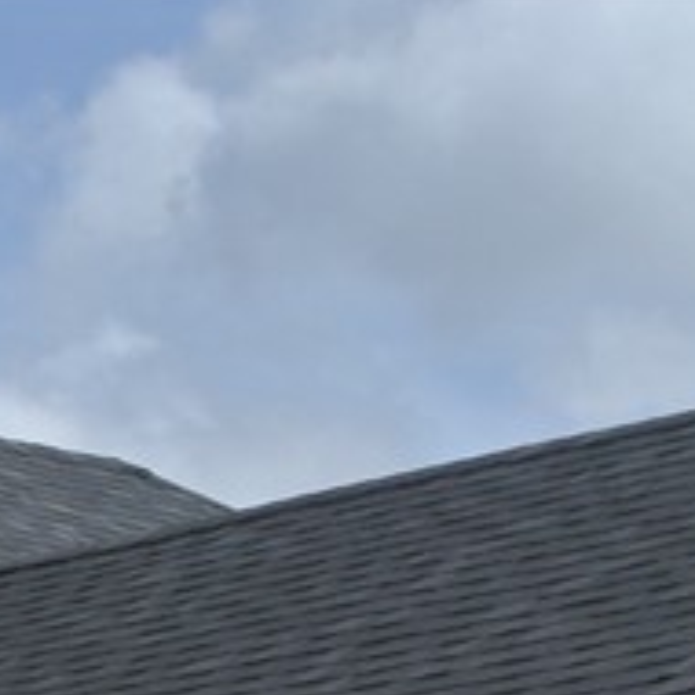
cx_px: -433
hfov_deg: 7.2
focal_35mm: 238
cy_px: 1302
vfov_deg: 7.1
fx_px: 5406
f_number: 5.6
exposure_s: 1/800
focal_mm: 18.2
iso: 100
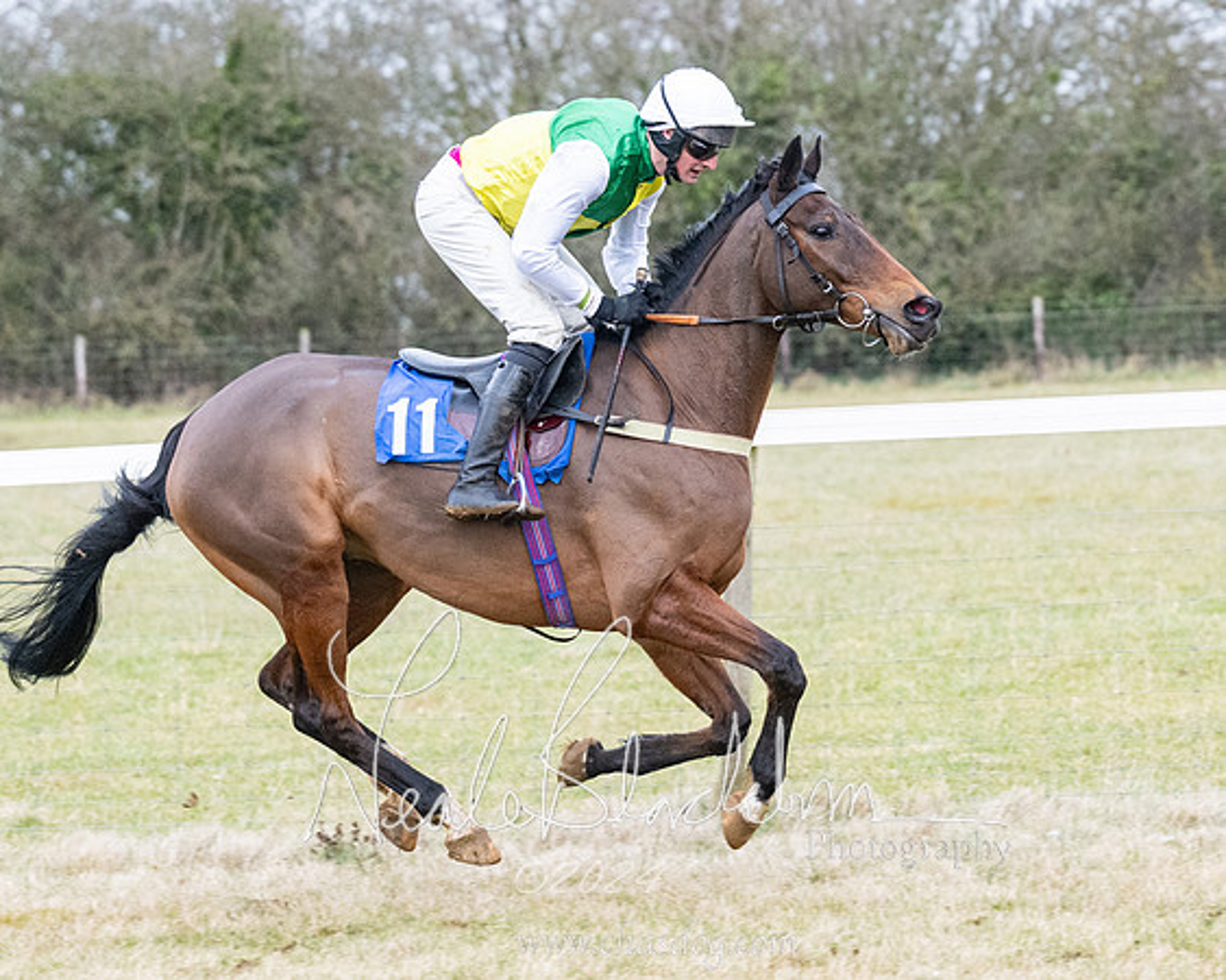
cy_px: 538
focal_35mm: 259
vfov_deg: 6.0
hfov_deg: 7.5
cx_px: 906
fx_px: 9401
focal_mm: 125
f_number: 4
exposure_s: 1/800
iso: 1600
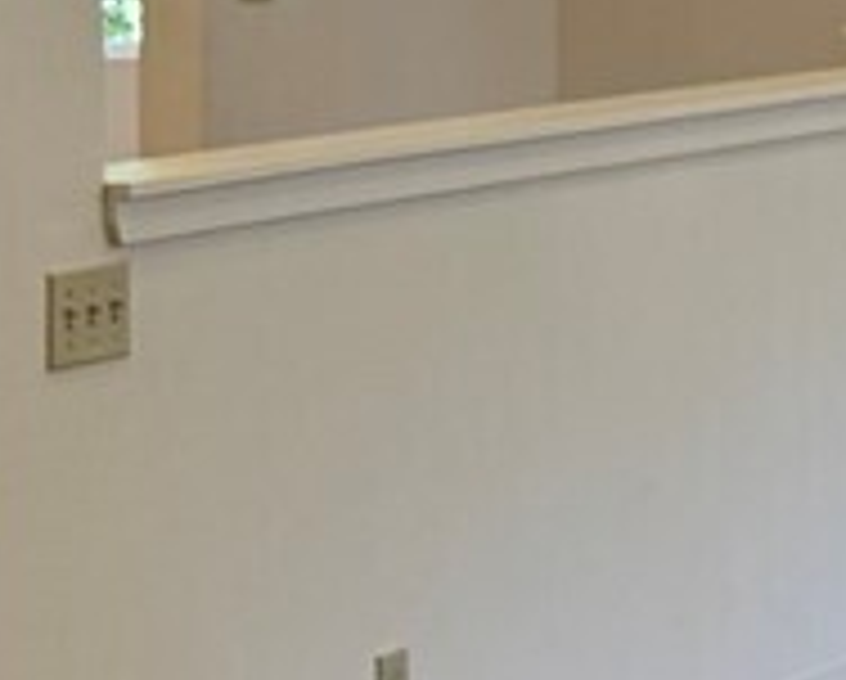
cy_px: -144
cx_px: 2628
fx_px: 4990
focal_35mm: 199
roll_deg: -0.7
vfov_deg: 7.7
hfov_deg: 8.1
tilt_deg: -1.5
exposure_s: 1/120
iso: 80
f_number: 1.78
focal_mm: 6.76
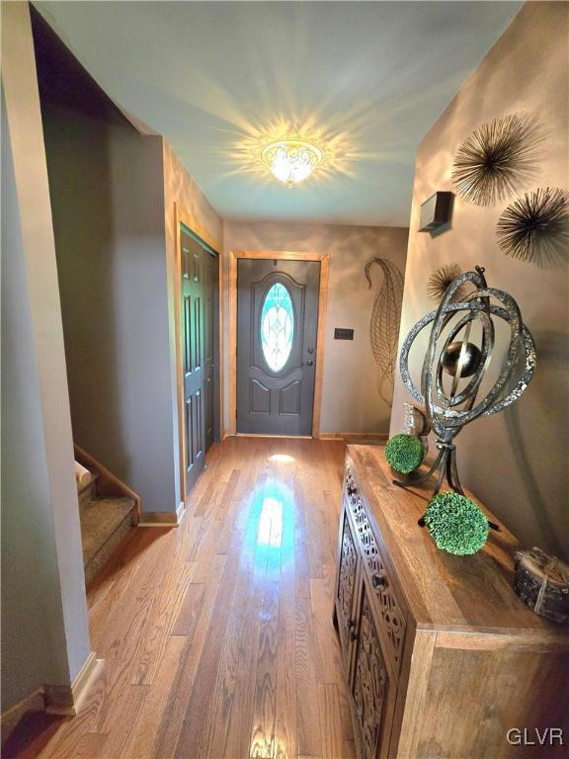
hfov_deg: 89.9
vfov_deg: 106.2
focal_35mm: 13
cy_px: 380
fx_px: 285
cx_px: 284
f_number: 2.2
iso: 500
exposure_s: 1/60.2
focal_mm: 2.2
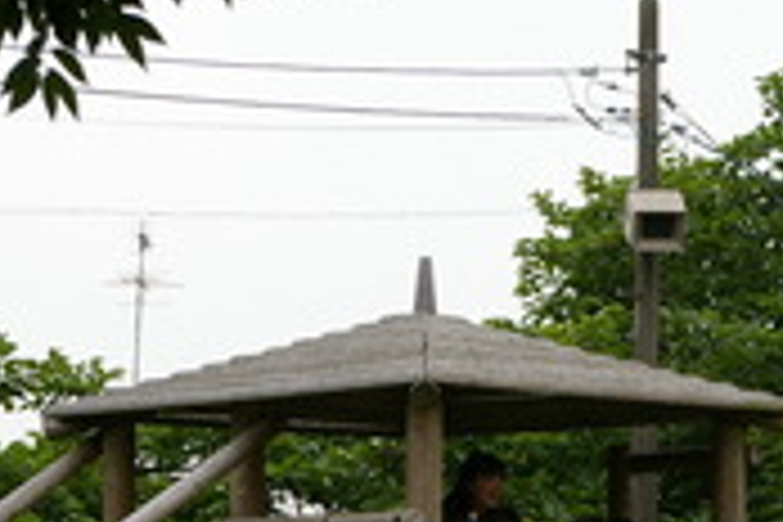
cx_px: 508
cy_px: 578
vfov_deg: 7.2
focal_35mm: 189
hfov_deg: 10.9
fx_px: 4114
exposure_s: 1/250
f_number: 9.5
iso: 400
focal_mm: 55
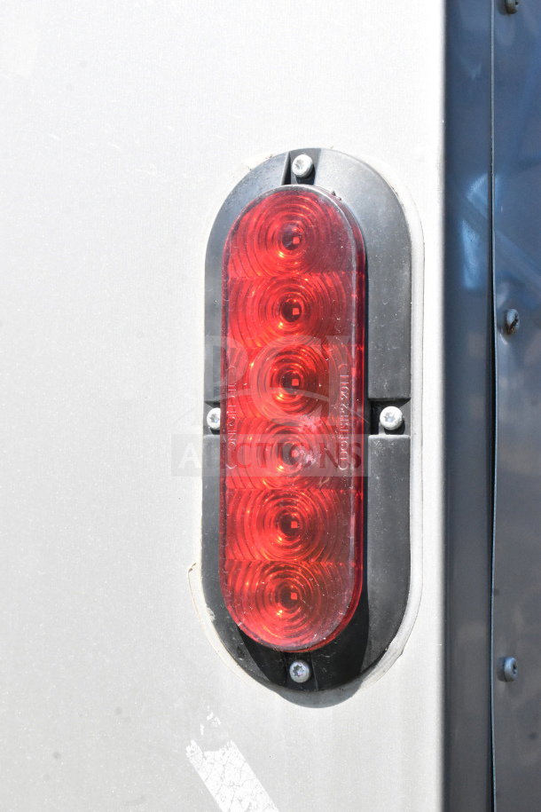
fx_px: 1758
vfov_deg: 26.0
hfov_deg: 17.5
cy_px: 406
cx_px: 270
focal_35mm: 78
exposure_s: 1/1250
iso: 6400
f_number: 18
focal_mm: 52
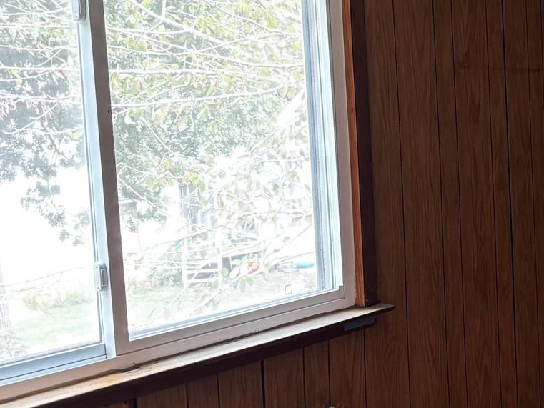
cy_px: 184
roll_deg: +2.0
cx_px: 581
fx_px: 1100
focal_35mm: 70
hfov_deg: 25.9
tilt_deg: -3.2
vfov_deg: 21.0
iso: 320
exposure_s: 1/60
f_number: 1.6
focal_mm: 5.96
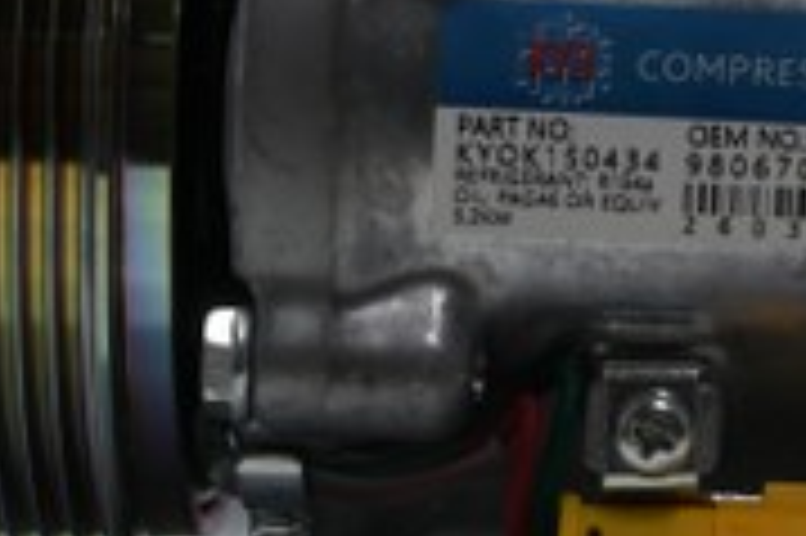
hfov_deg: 9.2
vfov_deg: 6.2
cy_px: 86
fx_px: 4943
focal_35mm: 221
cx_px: 874
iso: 800
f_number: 6
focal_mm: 44
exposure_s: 1/80
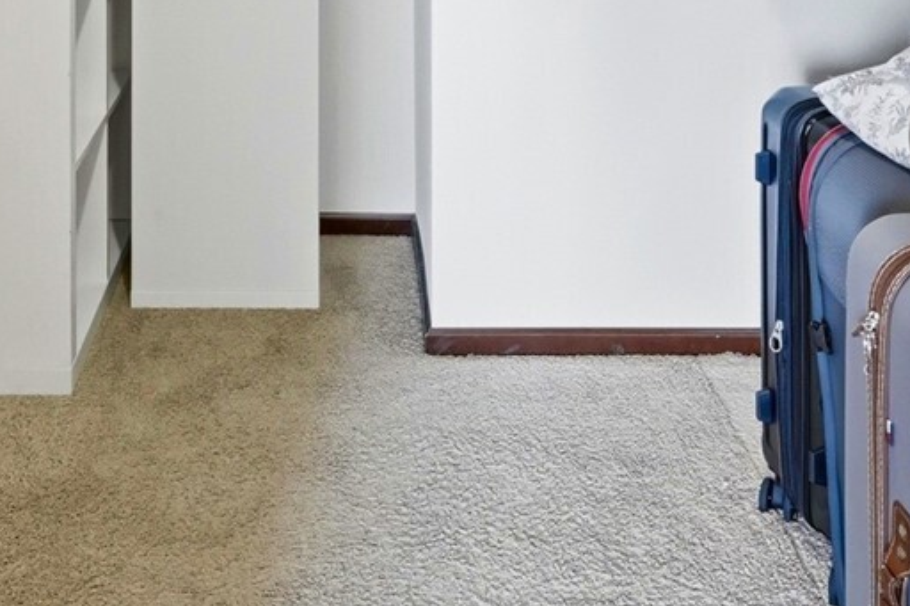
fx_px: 1381
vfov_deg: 21.5
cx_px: 325
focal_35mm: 55
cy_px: -256
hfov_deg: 36.2
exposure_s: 1/200
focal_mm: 16.5
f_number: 9
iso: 1600
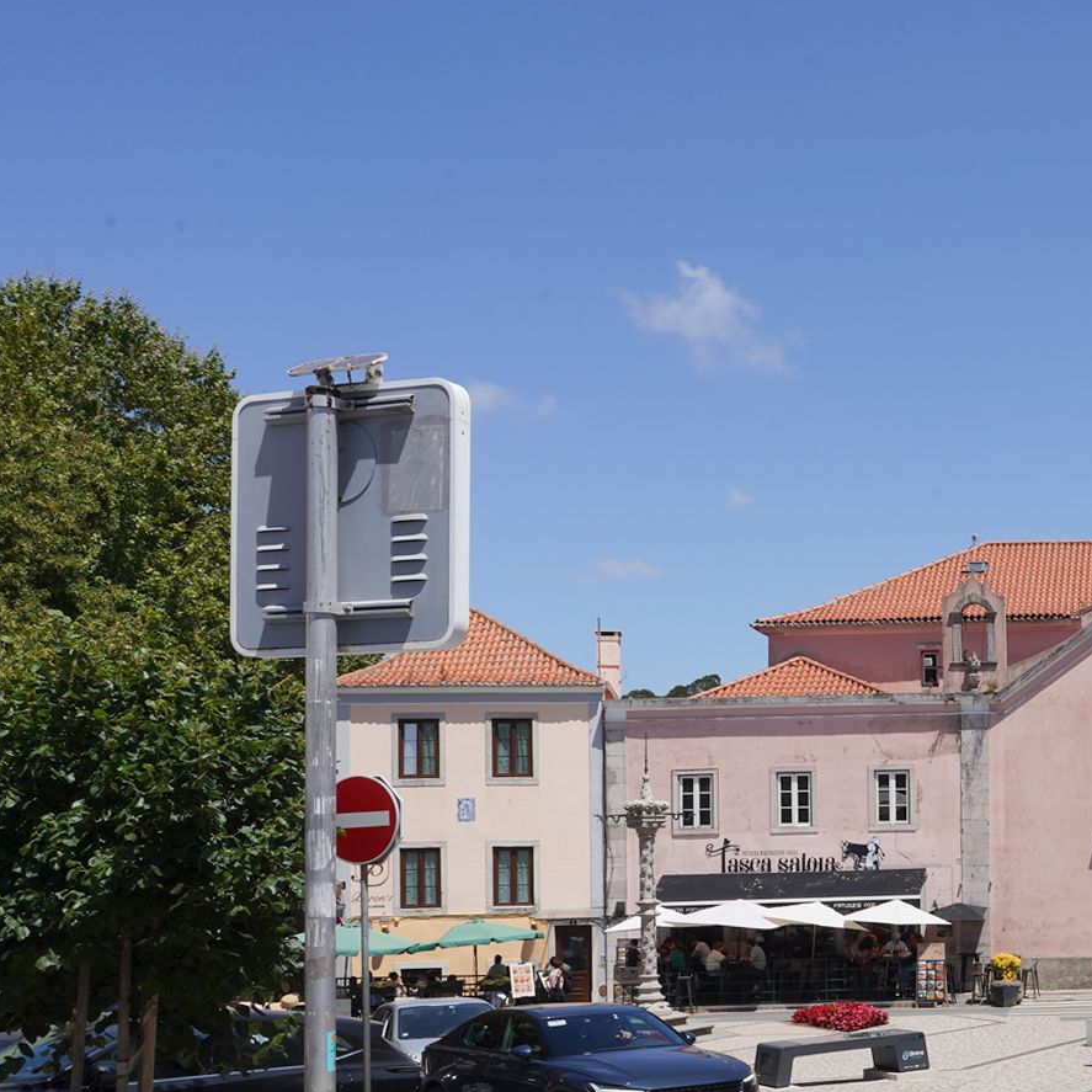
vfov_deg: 36.2
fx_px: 1642
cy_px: 773
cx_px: 1109
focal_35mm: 46
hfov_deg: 33.4
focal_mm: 24
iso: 100
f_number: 18
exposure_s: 1/100
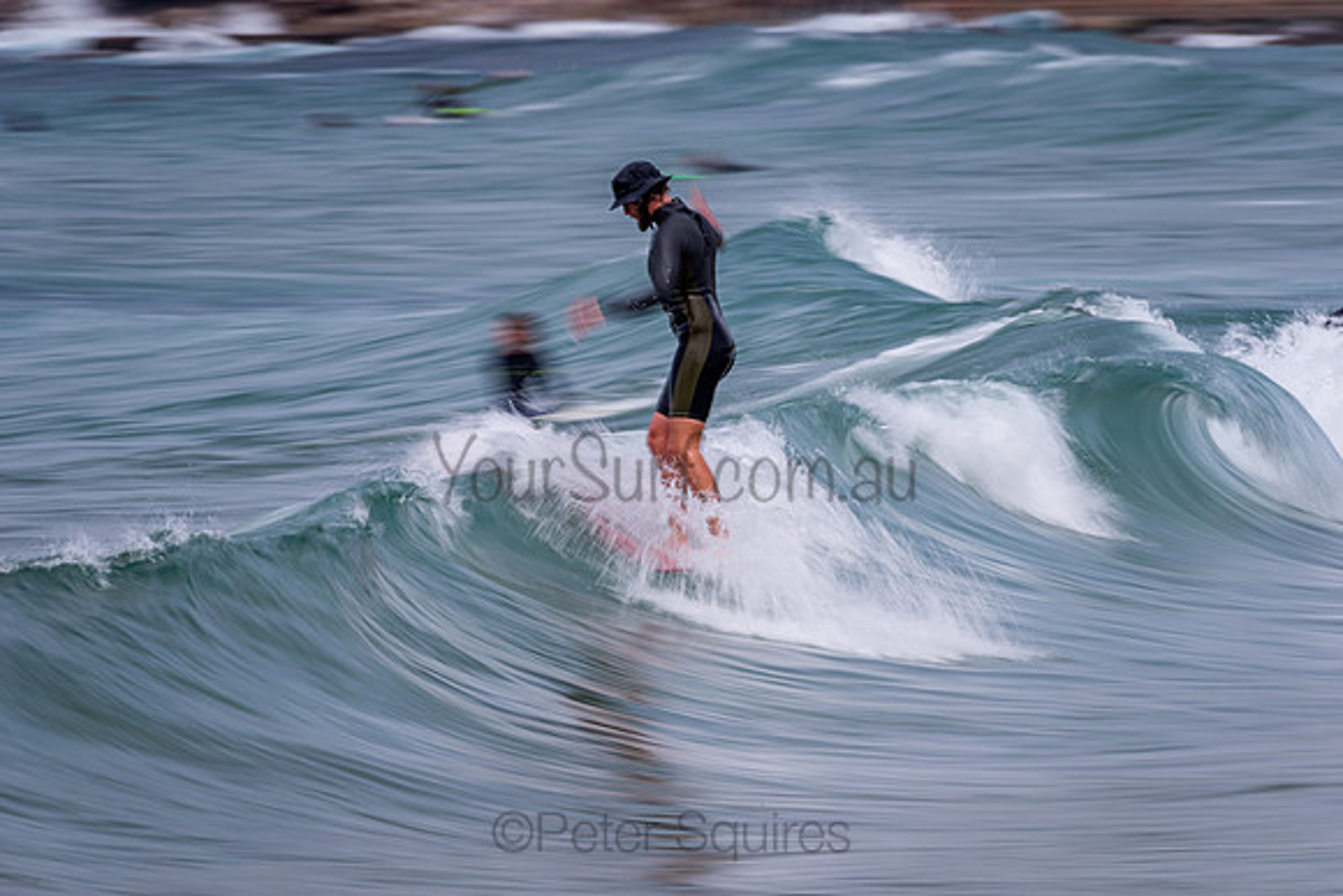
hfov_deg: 4.1
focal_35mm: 500
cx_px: 672
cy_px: 448
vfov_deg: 2.8
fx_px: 18656
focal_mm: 500
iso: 64
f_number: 14
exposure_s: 1/20
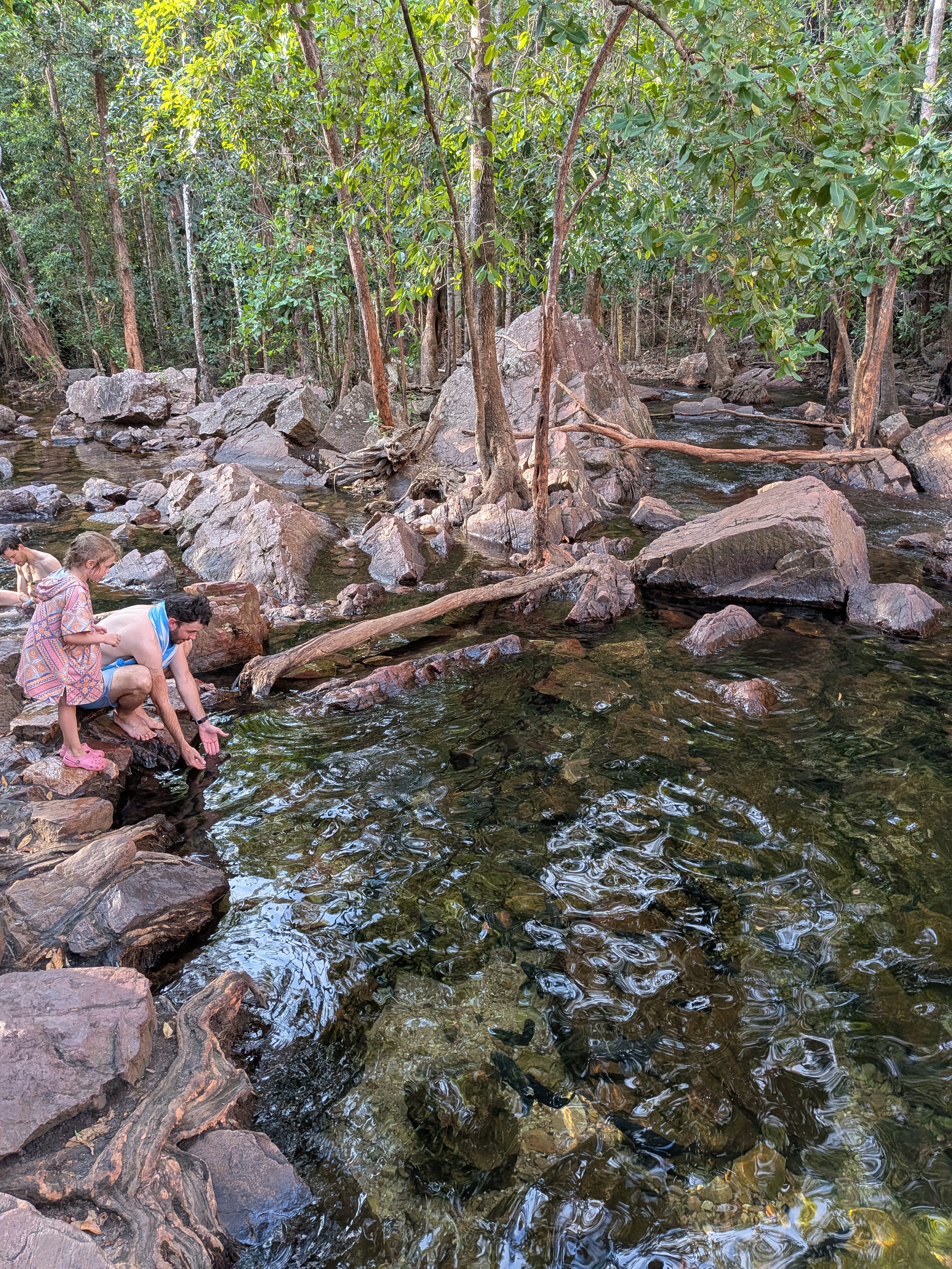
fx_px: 880
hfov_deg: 56.8
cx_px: 476
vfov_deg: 71.6
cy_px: 634
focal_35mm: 24
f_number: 1.7
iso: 90
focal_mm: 4.53
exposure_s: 1/100
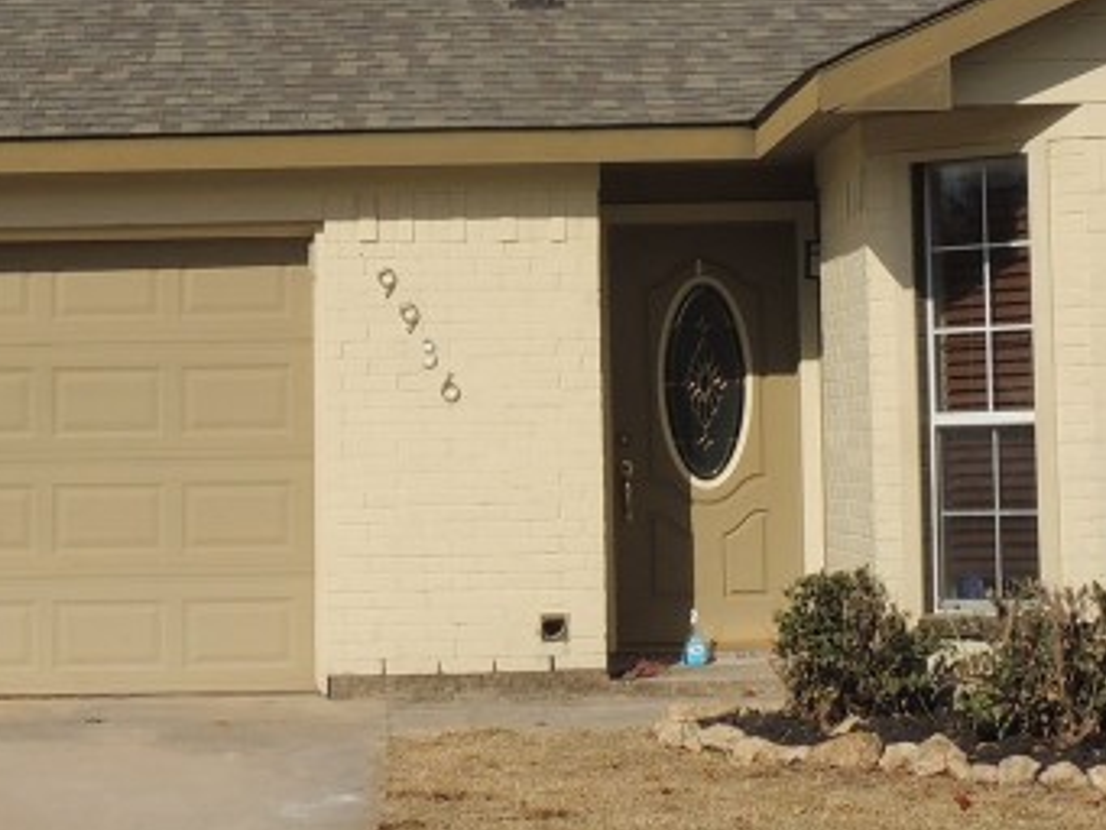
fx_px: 3356
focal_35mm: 105
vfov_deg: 14.1
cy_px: 285
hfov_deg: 18.7
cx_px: 493
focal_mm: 6.2
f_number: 4.6
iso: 100
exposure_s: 1/1250
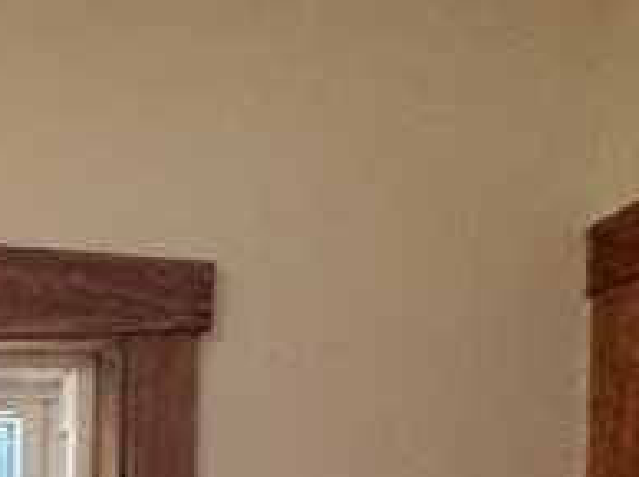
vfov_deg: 12.2
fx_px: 1917
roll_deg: +1.5
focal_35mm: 104
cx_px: -1100
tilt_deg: -5.6
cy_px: 1013
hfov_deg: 12.4
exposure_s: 1/60
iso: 200
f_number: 2.2
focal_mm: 2.22
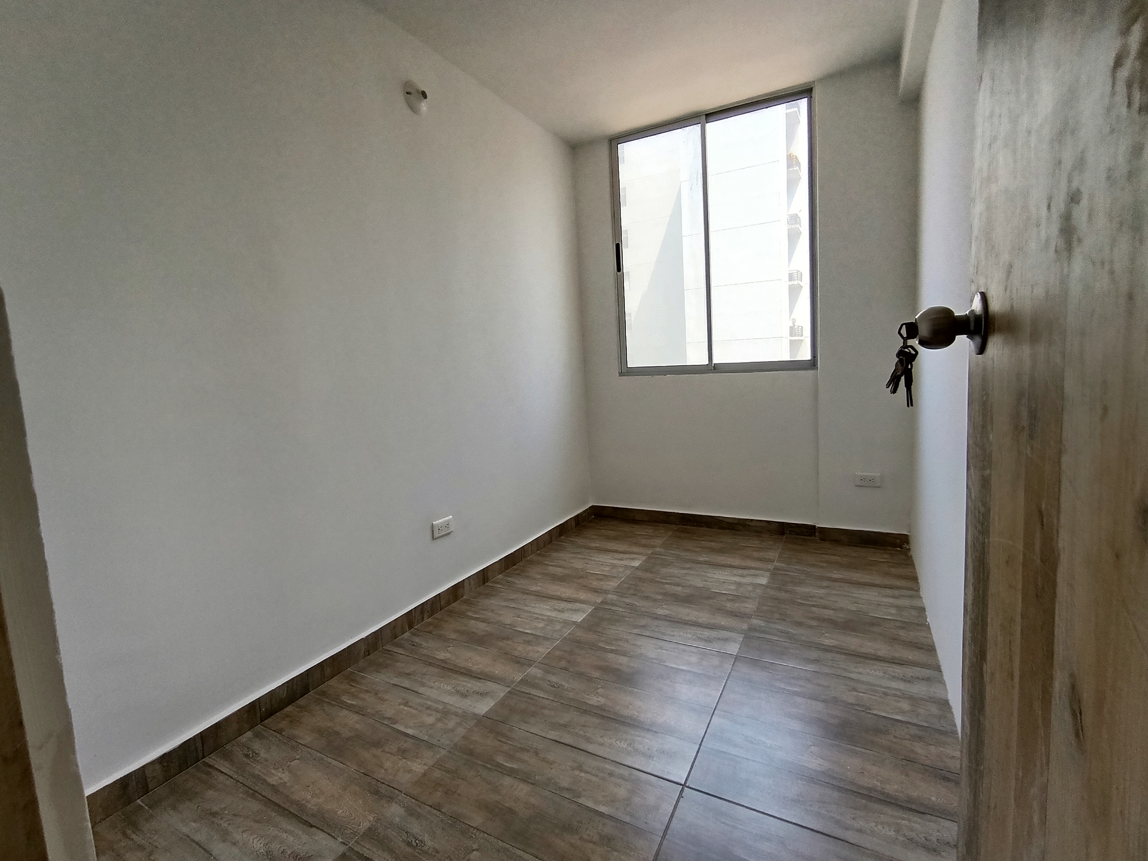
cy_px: 430
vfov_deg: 78.1
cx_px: 574
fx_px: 531
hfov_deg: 94.5
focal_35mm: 16
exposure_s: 1/132
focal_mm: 1.65
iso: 50
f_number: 2.2
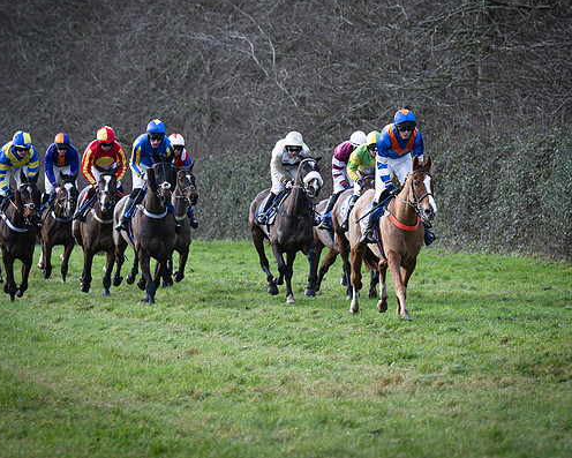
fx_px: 6282
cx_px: 523
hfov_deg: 5.2
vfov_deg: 4.2
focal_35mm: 371
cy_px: 218
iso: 400
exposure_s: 1/1000
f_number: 4
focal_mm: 135
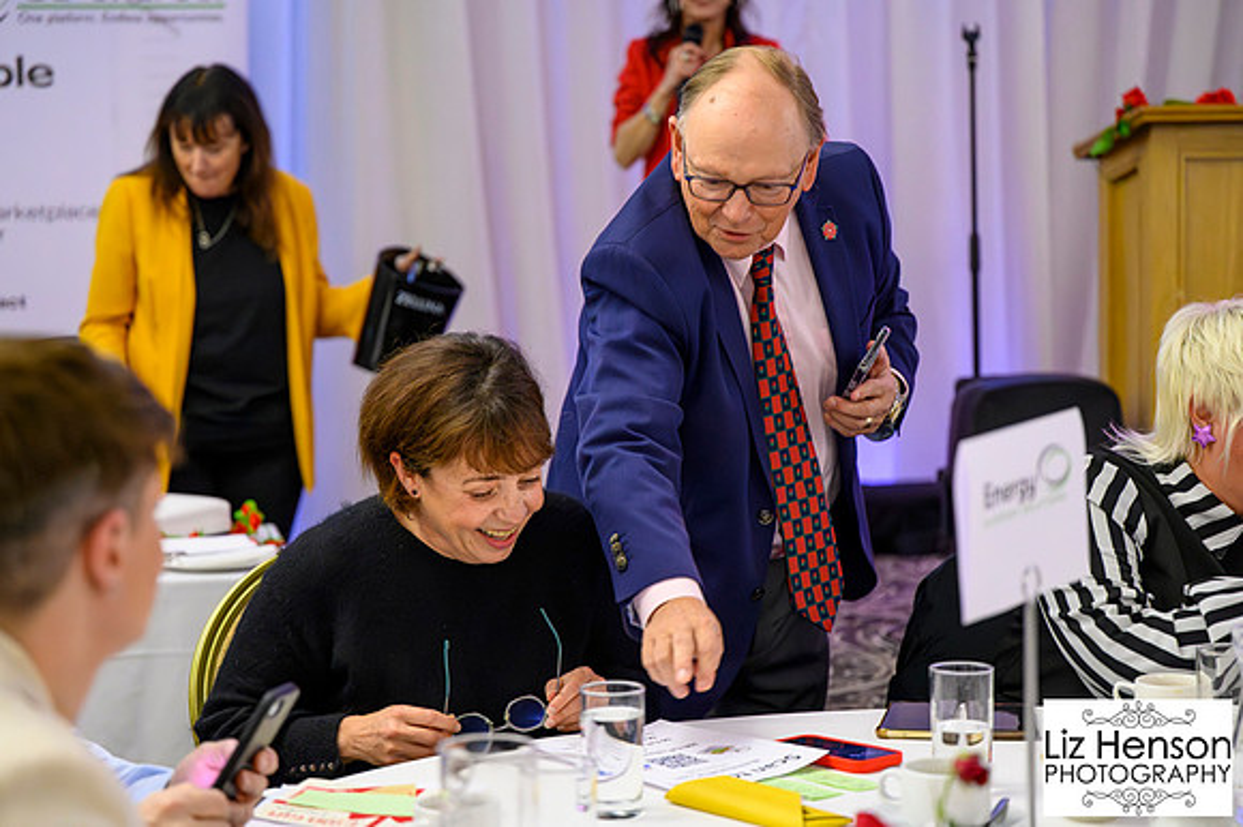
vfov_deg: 19.4
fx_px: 2415
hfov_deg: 28.9
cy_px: 414
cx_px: 622
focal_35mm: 70
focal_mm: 70
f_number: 2.8
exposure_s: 1/200
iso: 12800
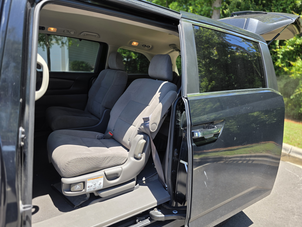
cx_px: 151
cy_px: 114
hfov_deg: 73.9
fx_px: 201
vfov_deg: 58.9
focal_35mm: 23
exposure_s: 1/359
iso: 25
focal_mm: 6.3
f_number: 1.7
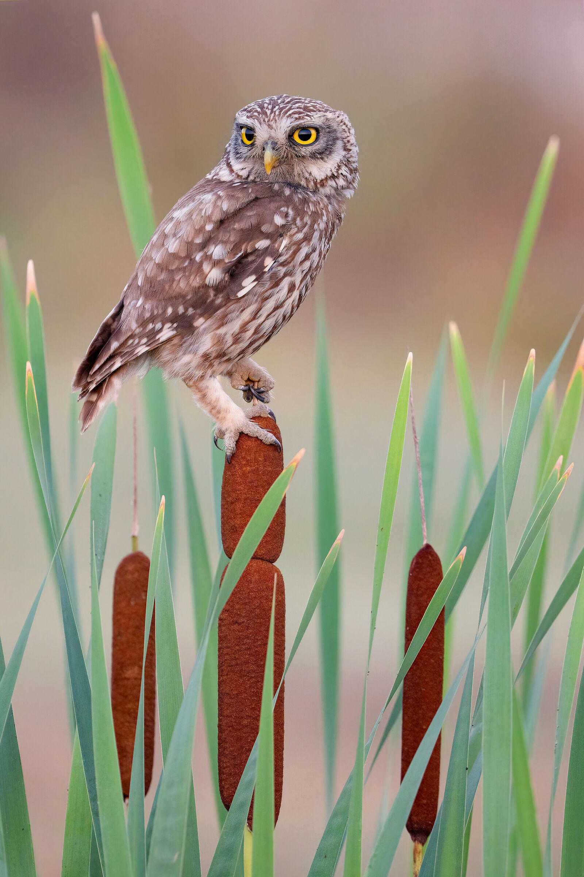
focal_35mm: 649
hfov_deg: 2.1
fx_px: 15791
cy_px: 438
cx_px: 292
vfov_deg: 3.2
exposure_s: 1/200
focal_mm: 433
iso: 1600
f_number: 6.3
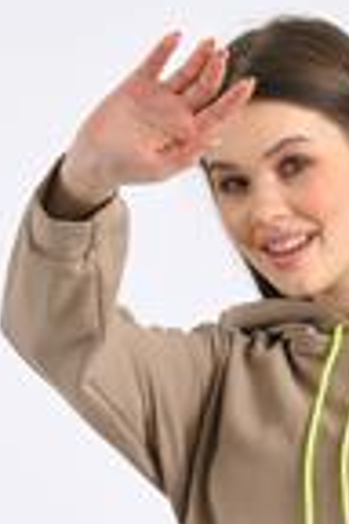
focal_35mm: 423
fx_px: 6151
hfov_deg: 3.2
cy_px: 622
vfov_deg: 4.9
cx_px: 302
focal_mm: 135
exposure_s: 1/160
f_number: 9
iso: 100
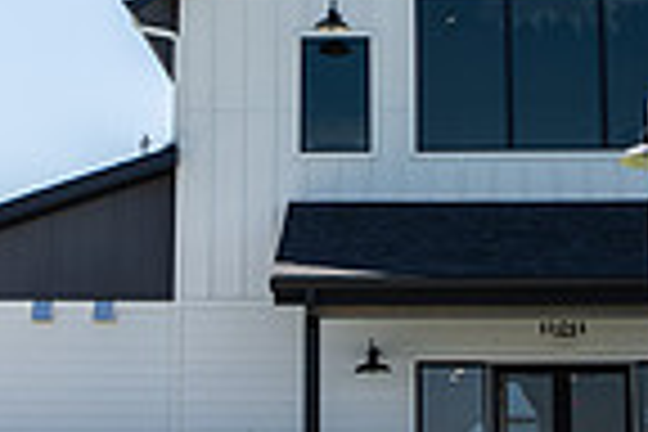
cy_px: 83
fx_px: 1746
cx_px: 328
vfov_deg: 14.0
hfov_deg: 21.0
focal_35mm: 97
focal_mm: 24
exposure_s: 1/500
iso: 50
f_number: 4
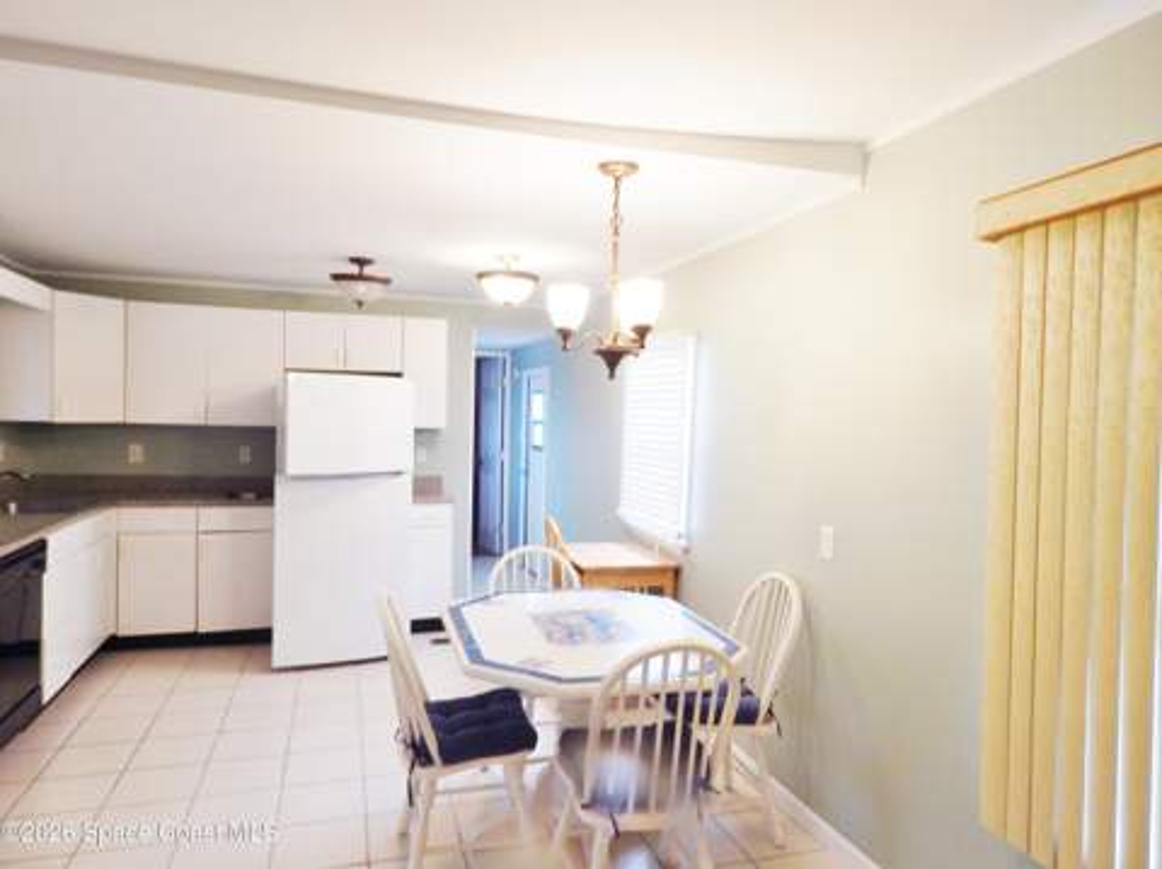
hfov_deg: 76.4
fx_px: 738
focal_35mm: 22
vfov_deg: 61.0
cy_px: 434
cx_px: 581
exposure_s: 1/50
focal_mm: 4
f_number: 3
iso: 125
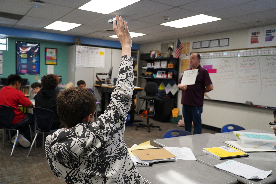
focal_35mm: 30
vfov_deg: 43.6
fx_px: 230
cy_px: 92
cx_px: 138
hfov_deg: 61.9
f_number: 4
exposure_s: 1/160
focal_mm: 30
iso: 2500
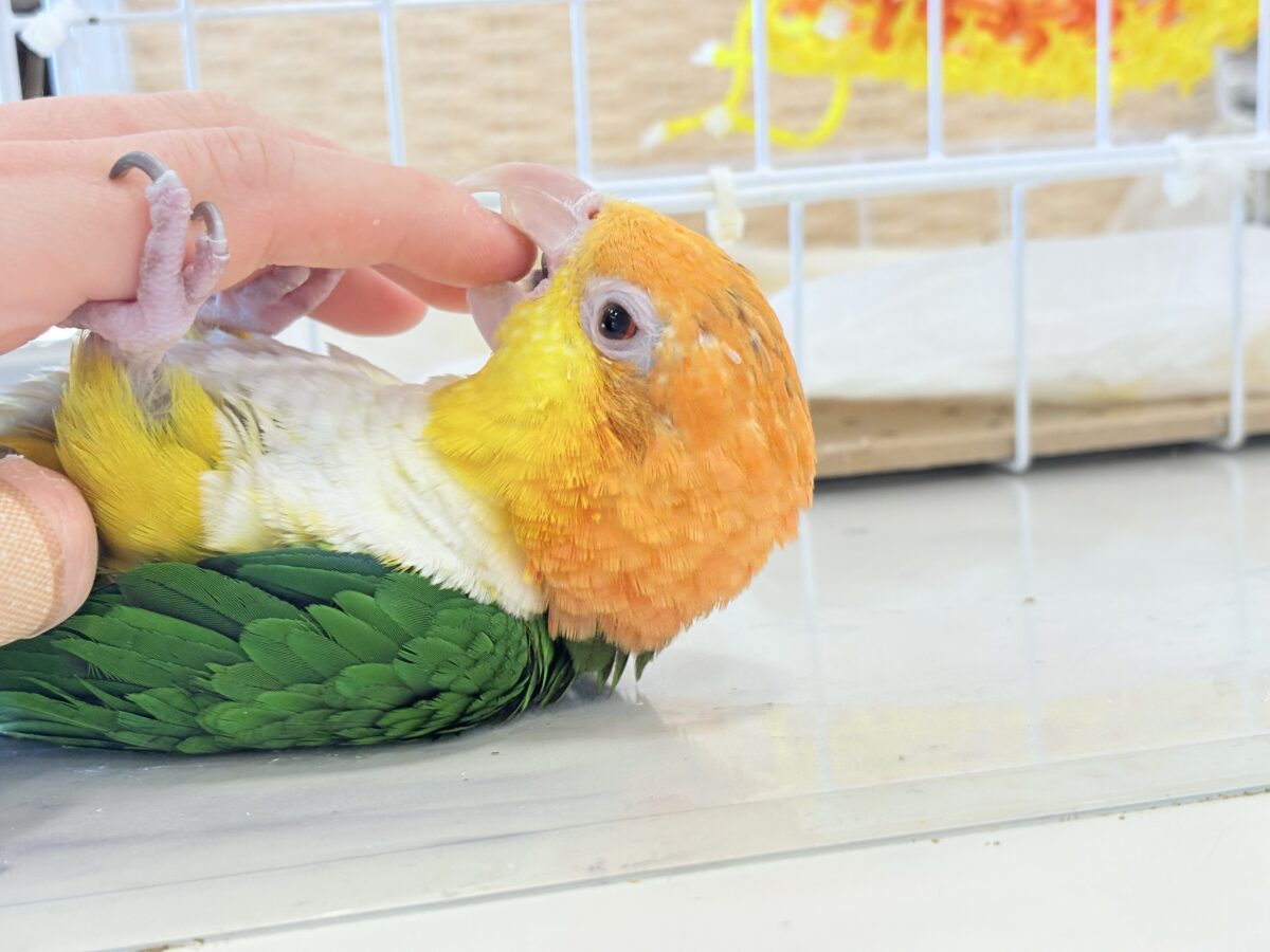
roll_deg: +4.2
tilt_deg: -8.9
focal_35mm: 52
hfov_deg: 36.8
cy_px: 476
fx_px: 1908
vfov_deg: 28.0
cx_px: 635
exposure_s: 1/100
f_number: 1.6
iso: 80
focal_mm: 5.96
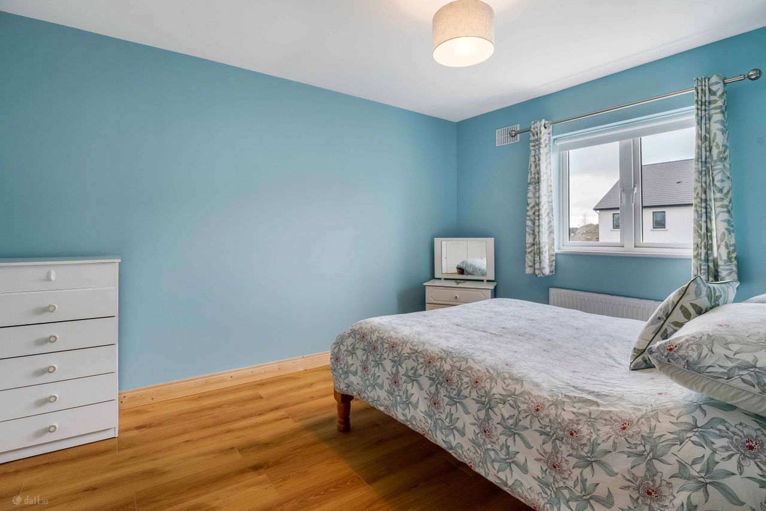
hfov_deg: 93.3
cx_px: 383
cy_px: 256
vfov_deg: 70.4
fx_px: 362
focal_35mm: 17
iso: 640
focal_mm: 17
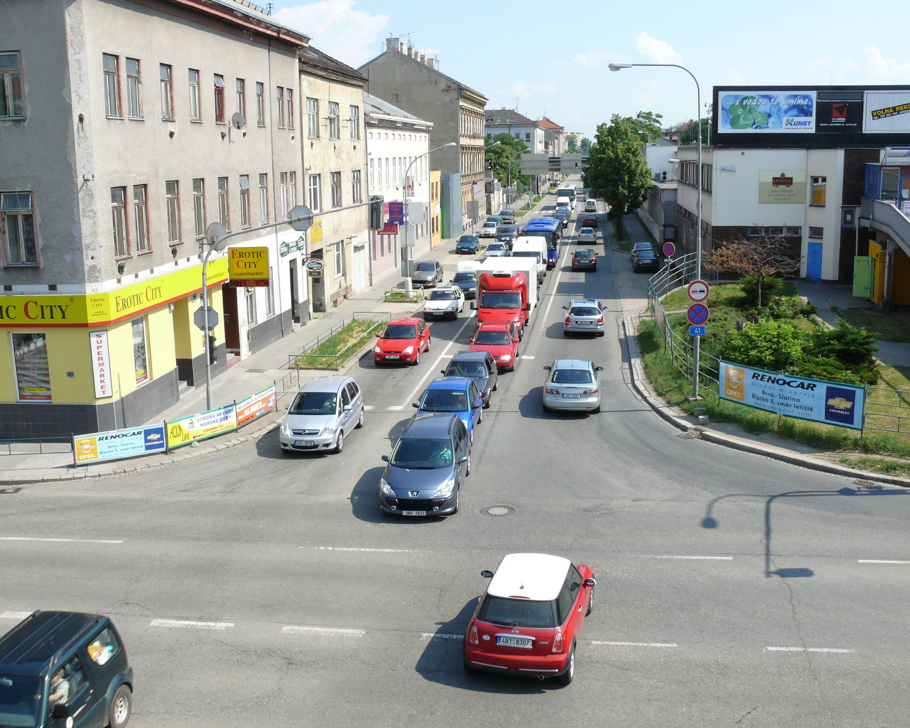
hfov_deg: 49.1
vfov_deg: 40.1
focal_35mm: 37
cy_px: 360
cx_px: 455
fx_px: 996
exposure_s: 1/250
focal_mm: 7.4
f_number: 7.1
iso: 100
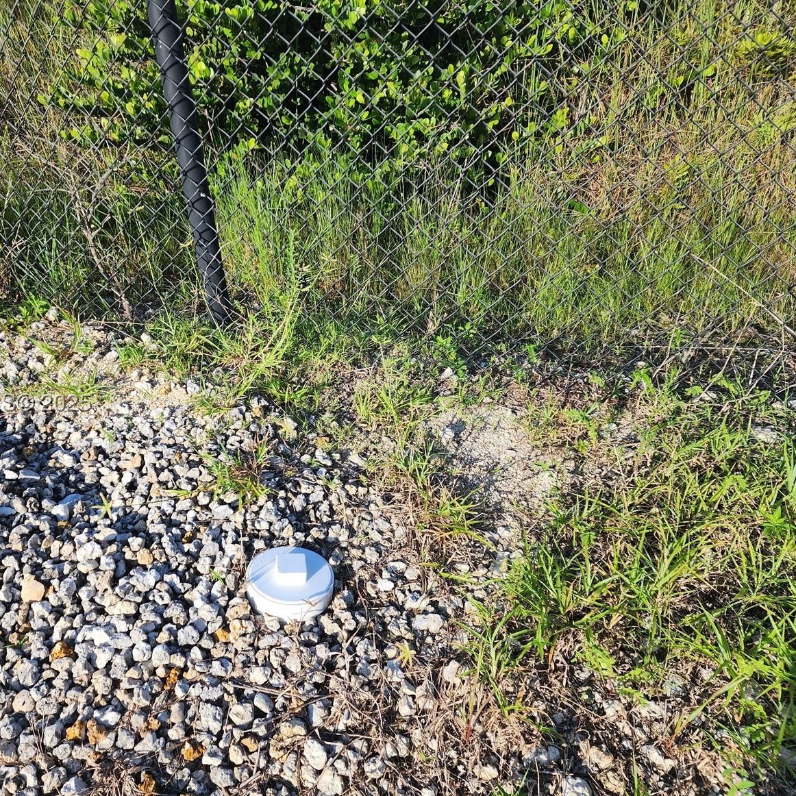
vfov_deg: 57.3
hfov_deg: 57.0
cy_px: 407
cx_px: 333
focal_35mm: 28
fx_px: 728
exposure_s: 1/588
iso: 12
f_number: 1.8
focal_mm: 6.4
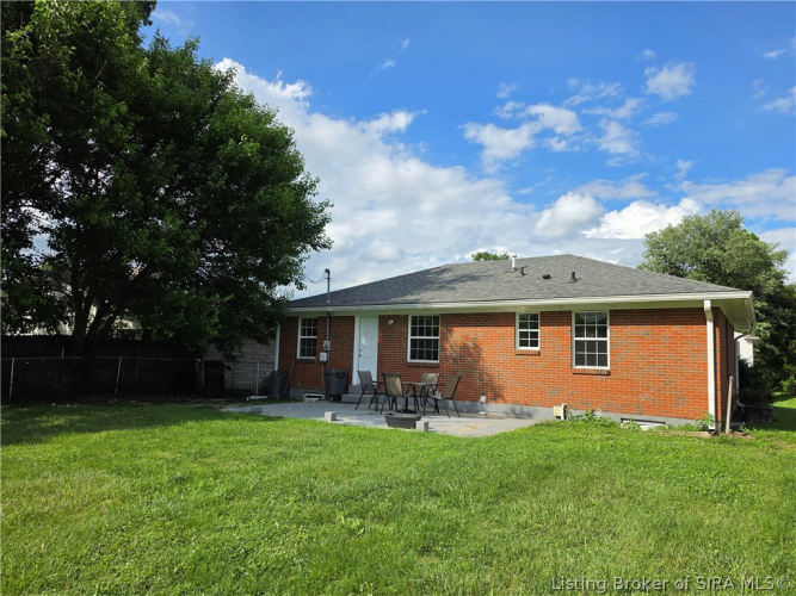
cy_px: 298
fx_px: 529
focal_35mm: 23
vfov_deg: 58.9
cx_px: 398
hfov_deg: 73.9
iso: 64
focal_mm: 6.5
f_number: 1.4
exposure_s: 1/5775
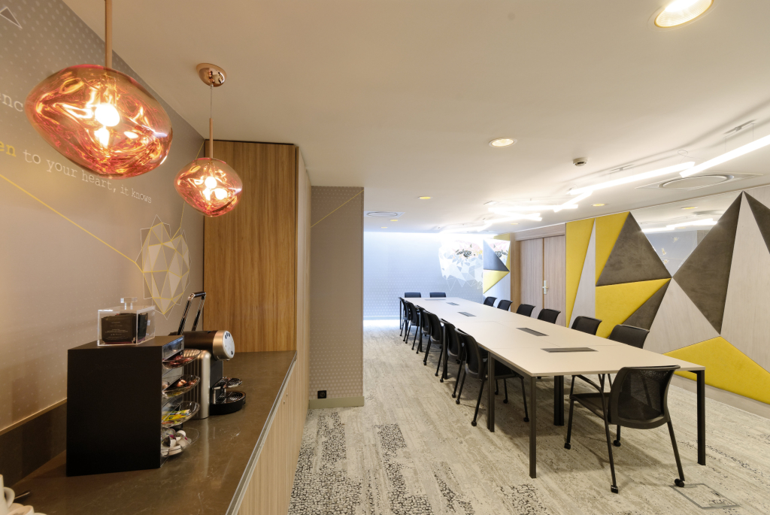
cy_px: 258
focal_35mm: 15
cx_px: 385
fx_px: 321
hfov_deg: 100.3
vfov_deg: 77.5
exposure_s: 4
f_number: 11
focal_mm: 10
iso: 100
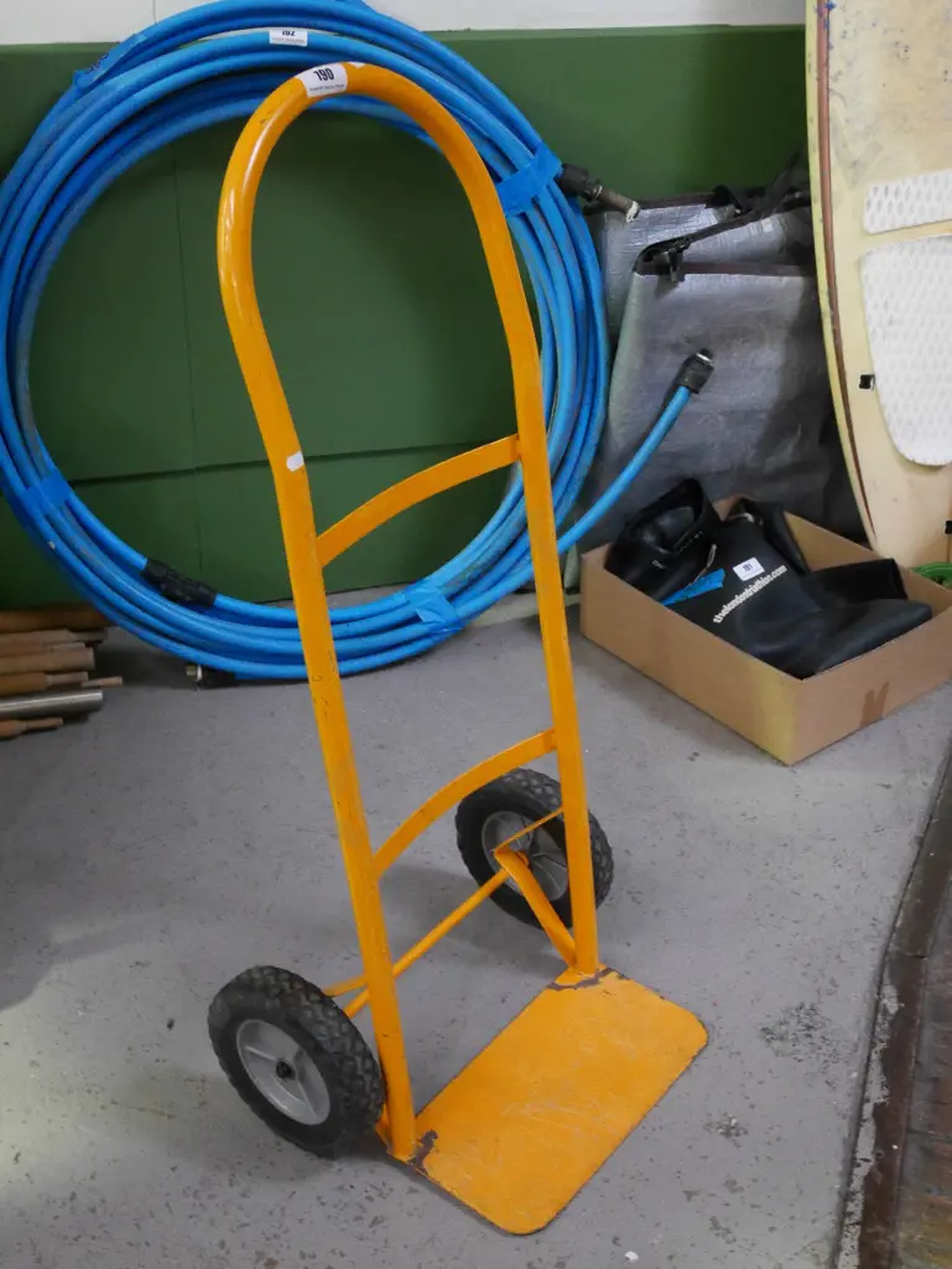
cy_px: 634
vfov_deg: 42.9
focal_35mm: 44
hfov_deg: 32.9
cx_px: 476
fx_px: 1612
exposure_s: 1/10
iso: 3200
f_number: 4.8
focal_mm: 22
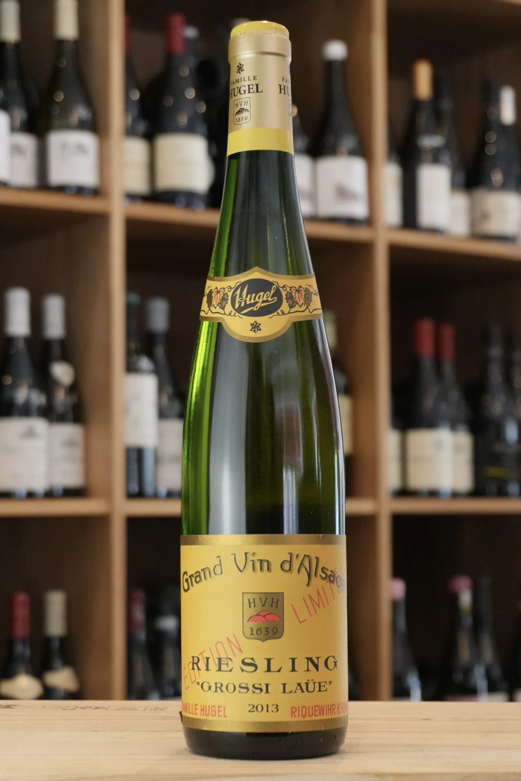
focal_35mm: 63
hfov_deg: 21.7
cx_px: 258
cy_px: 388
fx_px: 1357
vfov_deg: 32.1
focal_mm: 41
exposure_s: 1/160
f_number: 5.6
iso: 4000
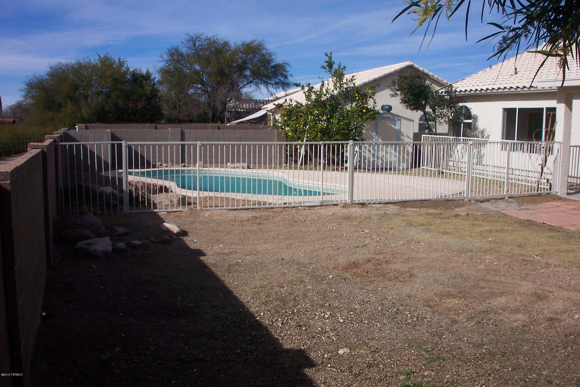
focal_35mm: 35
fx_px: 564
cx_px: 290
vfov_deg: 37.9
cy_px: 194
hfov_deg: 54.4
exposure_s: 1/350
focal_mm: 7.5
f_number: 9.5
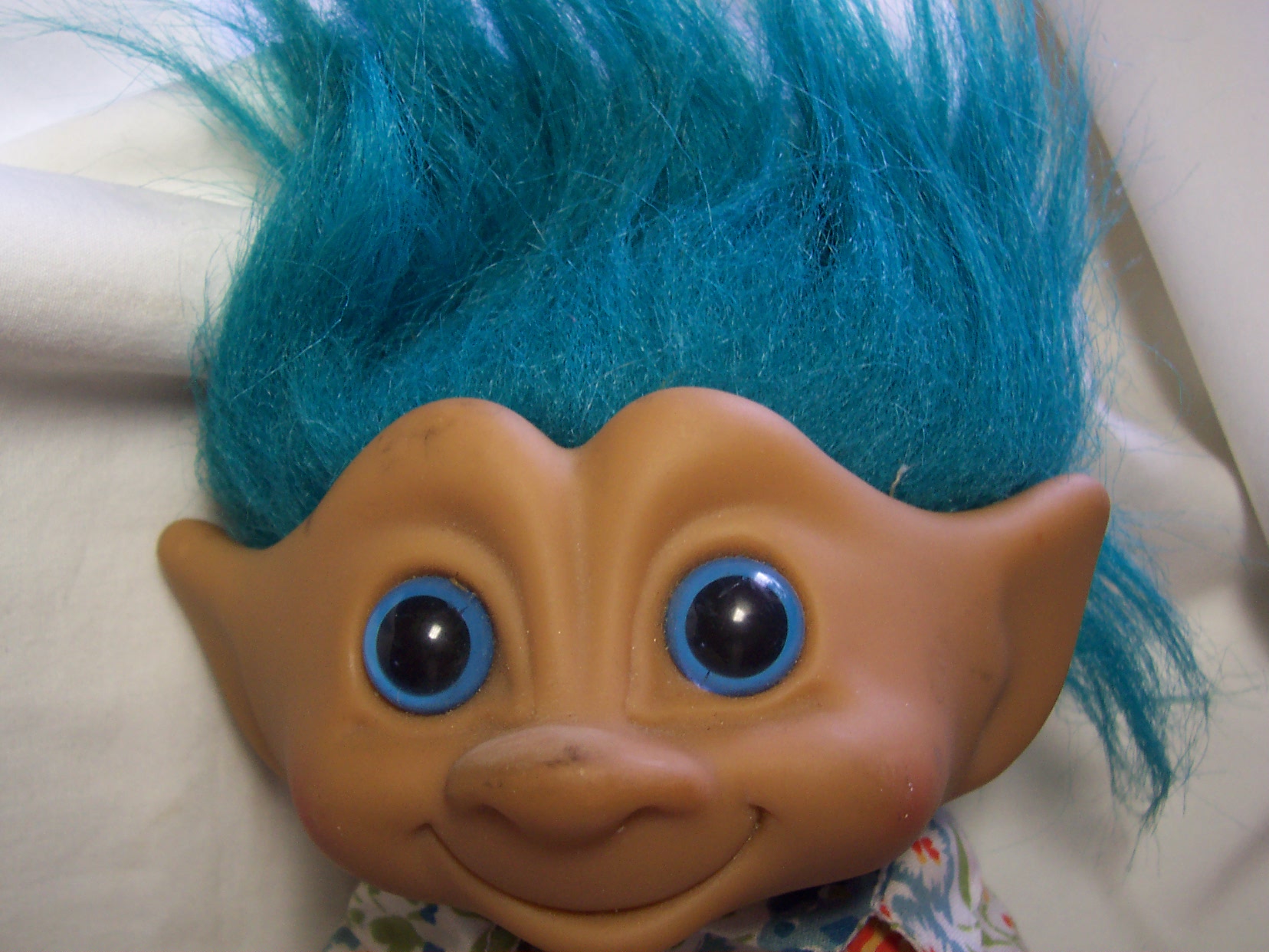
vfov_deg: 38.7
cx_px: 634
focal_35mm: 37
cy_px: 476
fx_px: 1356
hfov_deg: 50.1
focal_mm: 5.6
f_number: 2.8
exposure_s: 1/30
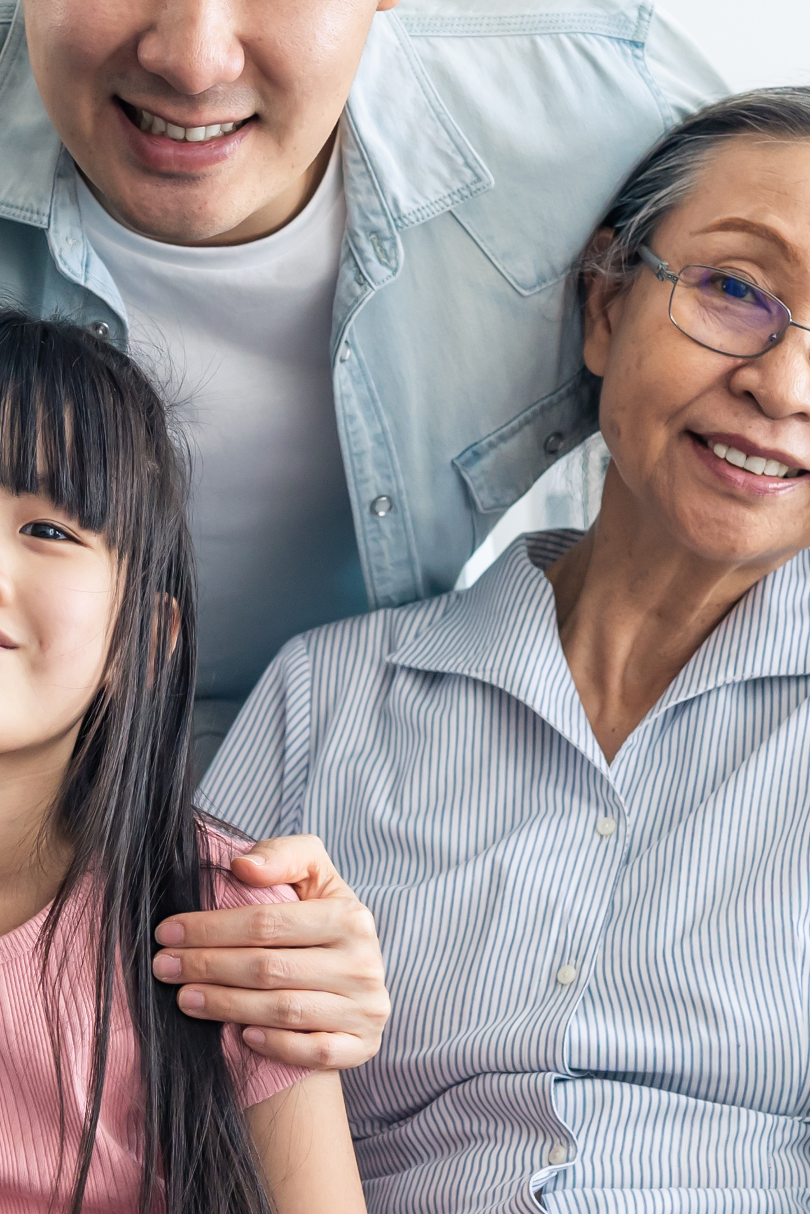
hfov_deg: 12.4
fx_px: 3712
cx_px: 255
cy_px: 586
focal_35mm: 110
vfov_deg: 18.6
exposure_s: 1/160
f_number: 4
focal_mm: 35
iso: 640
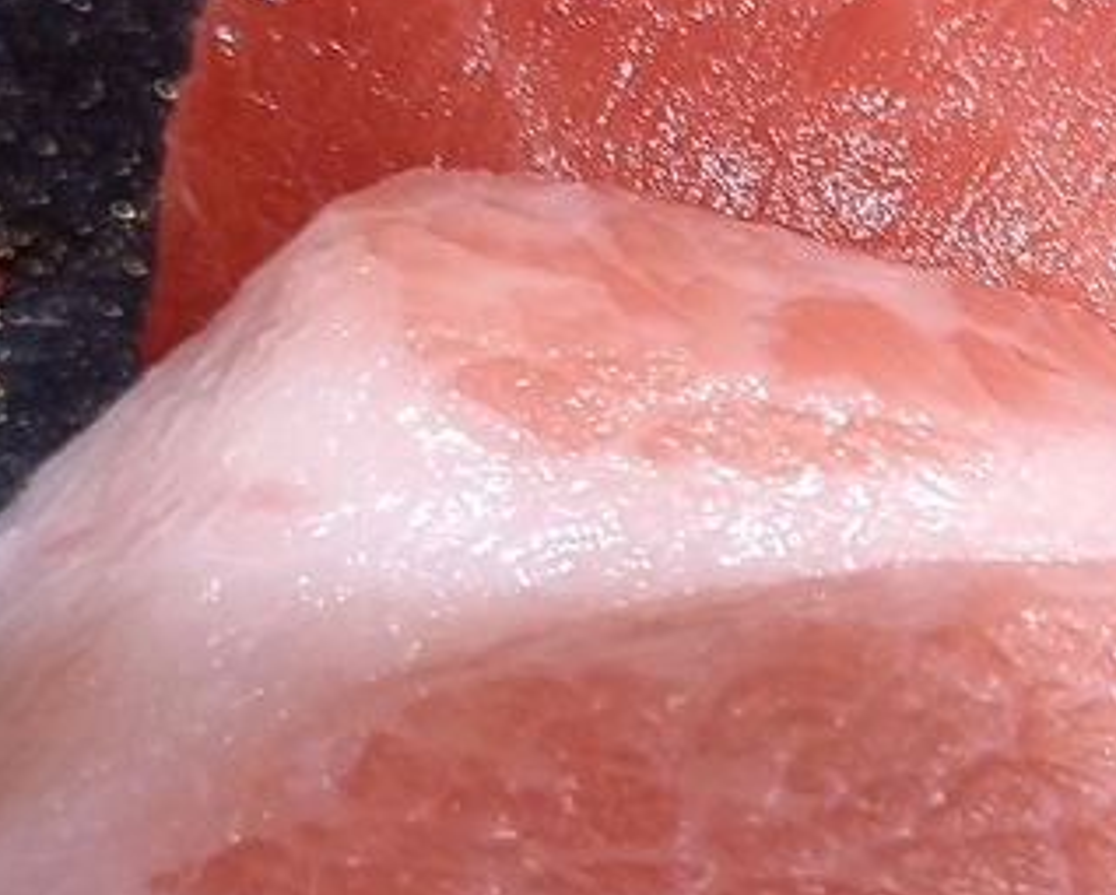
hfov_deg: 20.5
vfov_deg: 16.7
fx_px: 3041
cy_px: 541
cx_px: 944
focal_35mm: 92
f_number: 2
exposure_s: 1/50
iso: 160
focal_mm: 4.6
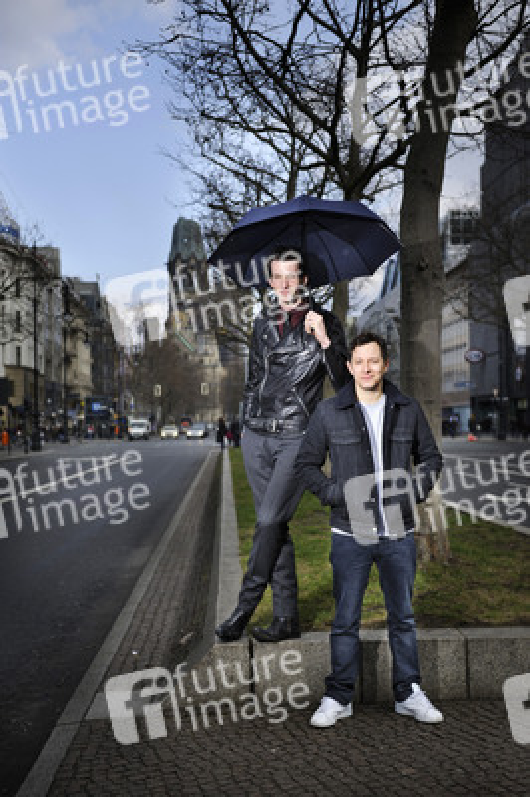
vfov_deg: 41.1
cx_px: 265
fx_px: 1062
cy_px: 398
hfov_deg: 28.0
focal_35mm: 48
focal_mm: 48
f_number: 2.8
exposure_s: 1/1000
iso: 200
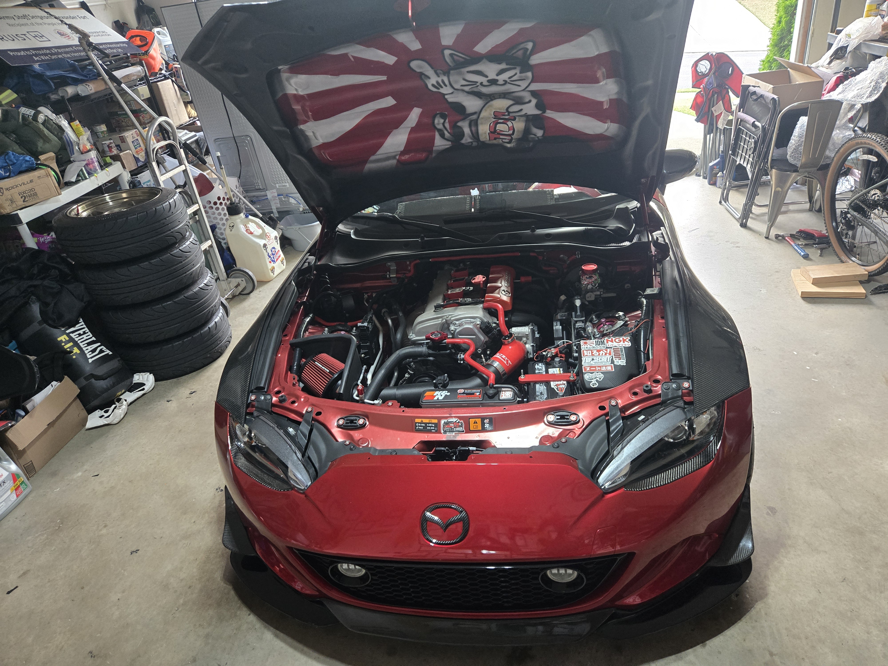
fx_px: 590
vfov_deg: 58.9
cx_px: 444
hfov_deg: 73.9
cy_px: 333
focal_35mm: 23
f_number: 1.8
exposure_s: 1/120
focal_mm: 5.4
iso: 800
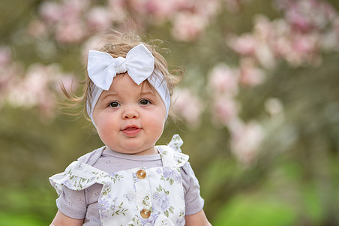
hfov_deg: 14.5
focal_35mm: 141
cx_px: 134
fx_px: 1327
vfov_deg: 9.7
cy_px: 134
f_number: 2.8
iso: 320
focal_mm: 110
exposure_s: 1/1250
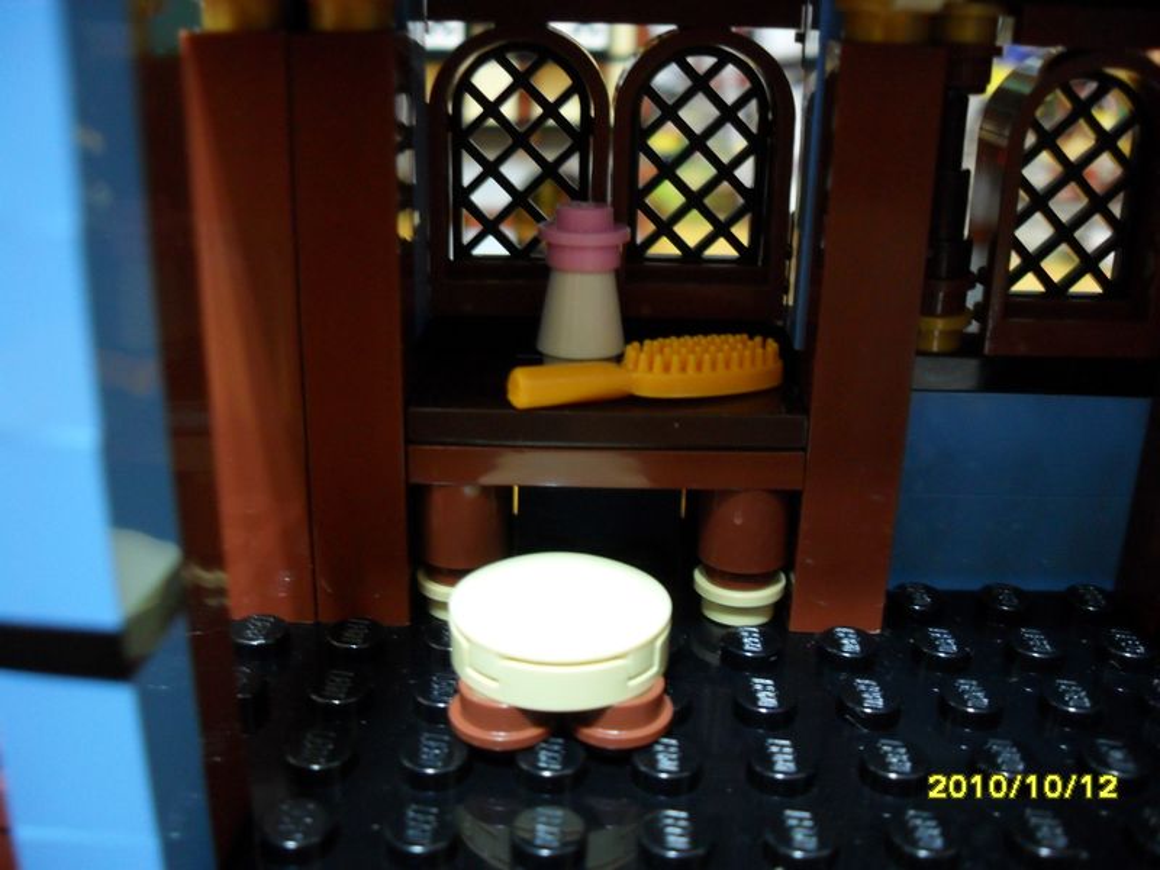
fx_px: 1173
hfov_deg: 52.6
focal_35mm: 35
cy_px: 435
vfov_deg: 40.7
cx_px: 580
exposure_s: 1/3
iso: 200
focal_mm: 6.2
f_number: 2.8
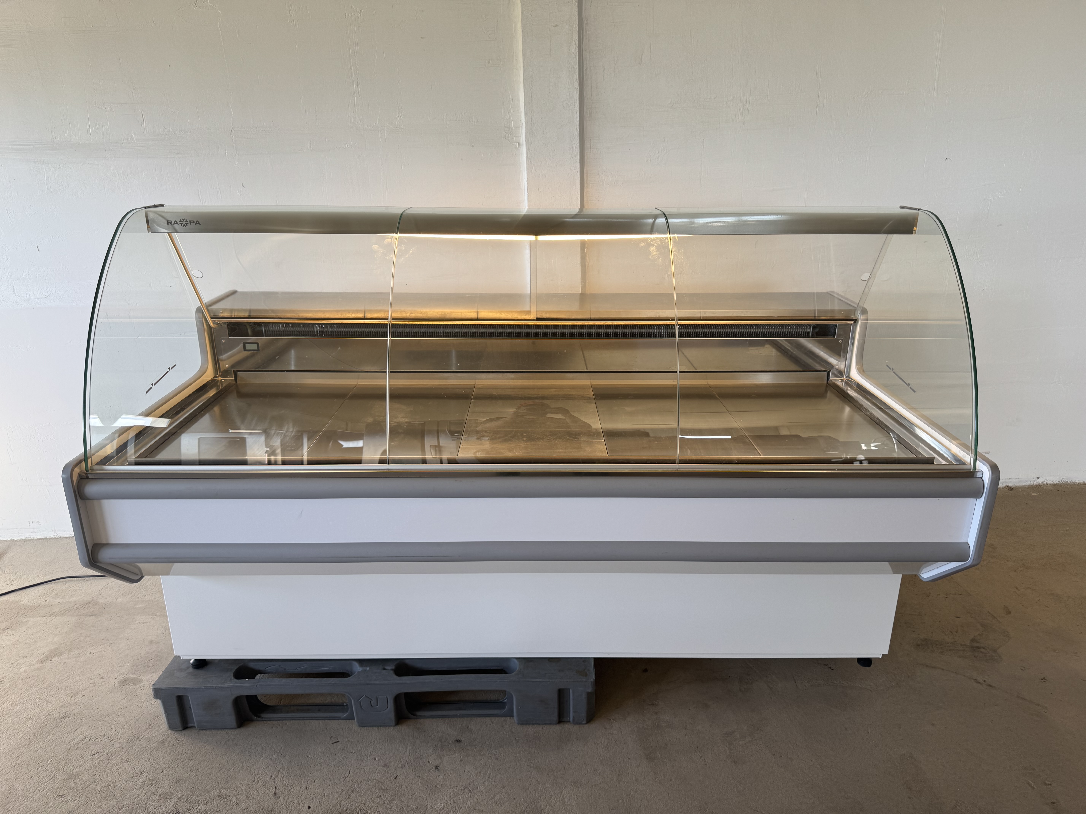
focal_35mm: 24
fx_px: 753
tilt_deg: -19.5
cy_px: 407
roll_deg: +2.4
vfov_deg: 56.8
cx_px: 543
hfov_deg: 71.6
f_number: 1.78
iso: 50
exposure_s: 1/100
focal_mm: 6.76
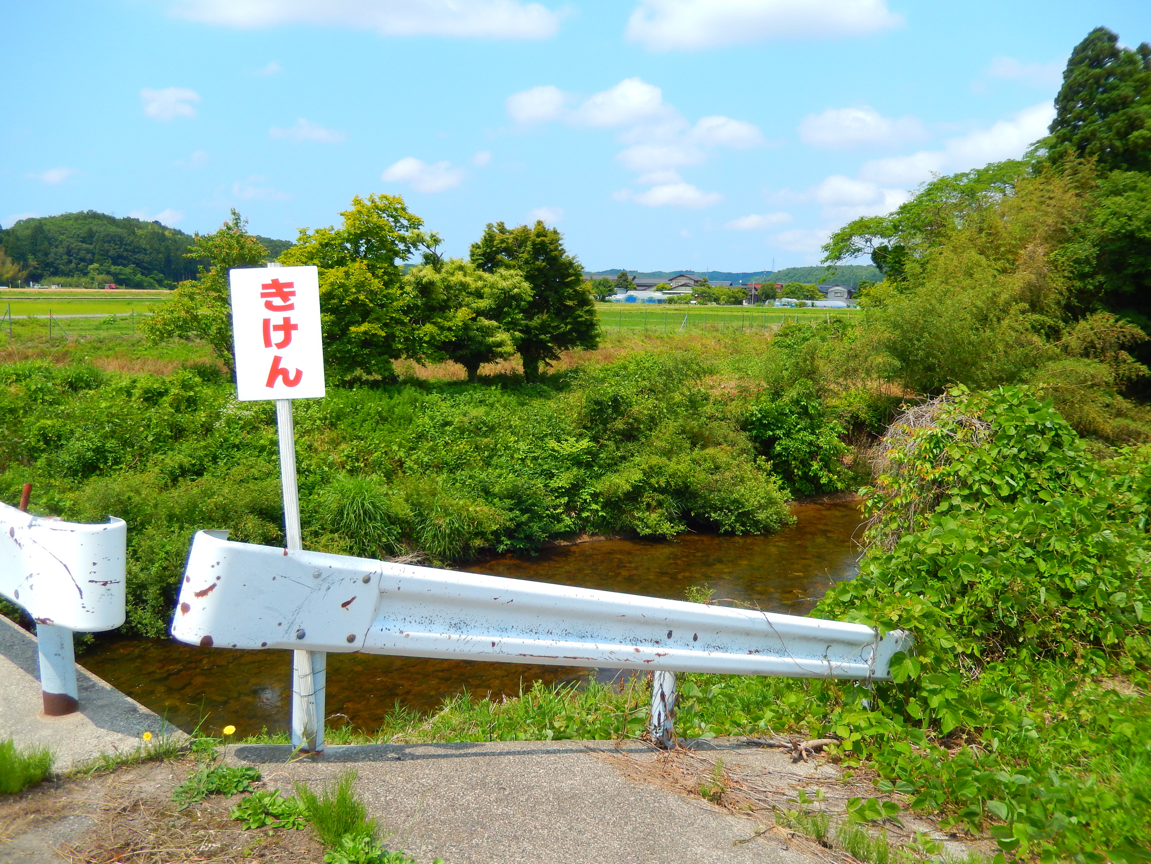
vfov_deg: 49.7
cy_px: 432
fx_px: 931
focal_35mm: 28
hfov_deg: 63.4
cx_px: 576
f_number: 3.6
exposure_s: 1/1000
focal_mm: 5.1
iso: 125
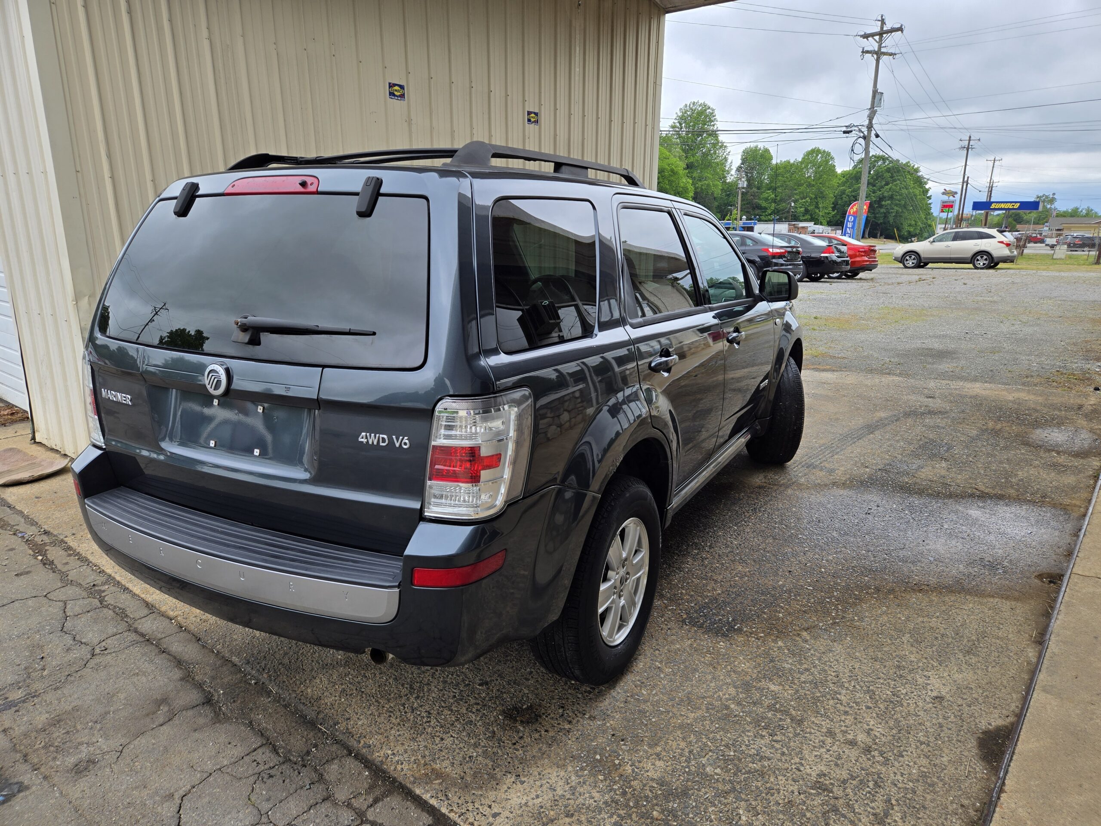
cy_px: 413
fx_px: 732
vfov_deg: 58.9
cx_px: 550
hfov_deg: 73.9
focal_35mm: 23
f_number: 1.8
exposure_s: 1/765
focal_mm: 5.4
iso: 25
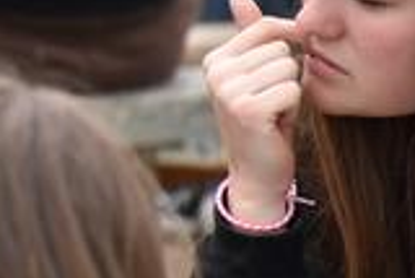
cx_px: -407
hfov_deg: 2.2
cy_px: 58
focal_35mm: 916
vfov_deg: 1.5
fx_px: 10569
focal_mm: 140
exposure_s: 1/500
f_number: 5.6
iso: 280
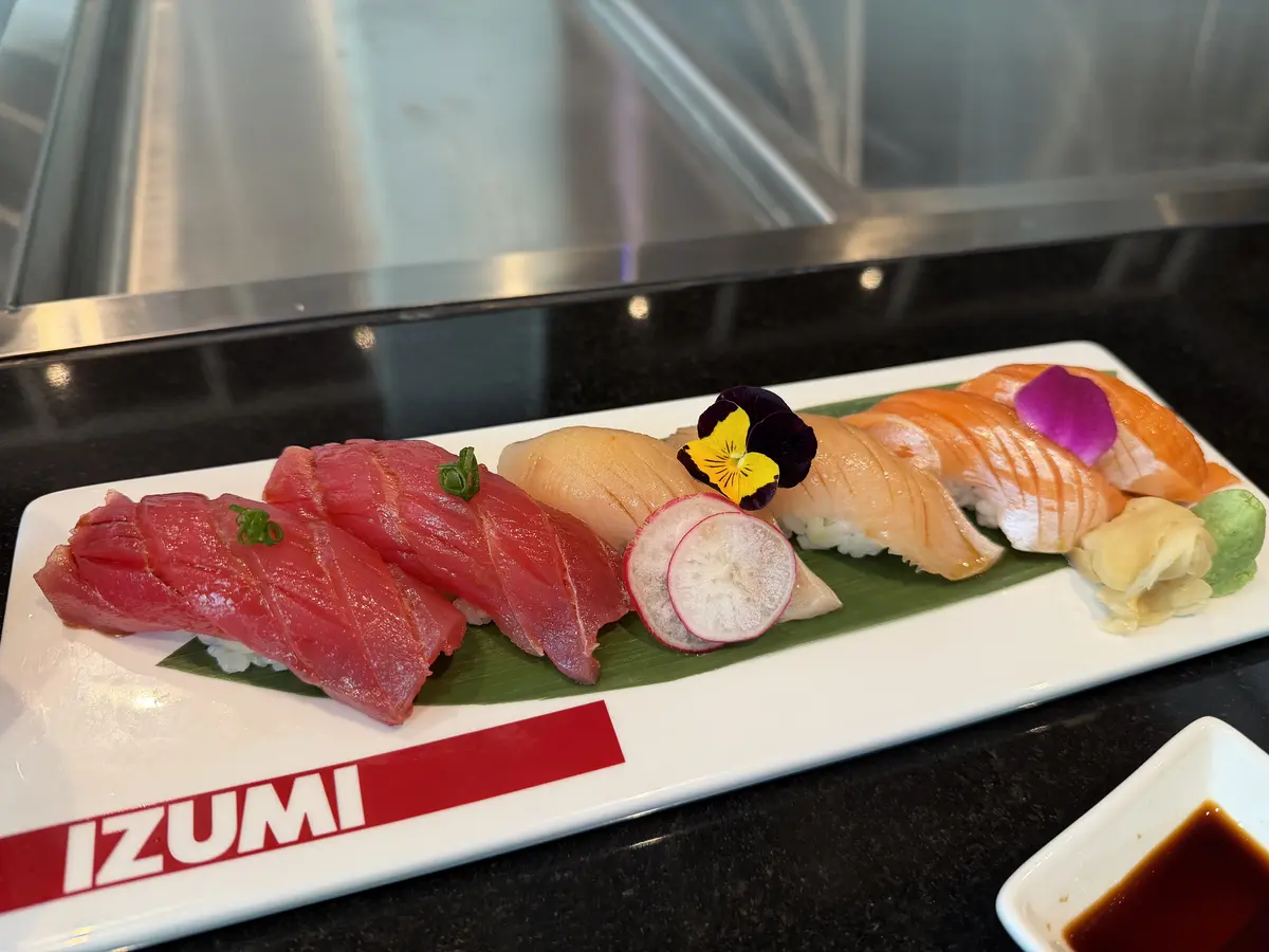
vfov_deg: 56.8
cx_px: 634
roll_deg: -6.2
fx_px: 880
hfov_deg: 71.6
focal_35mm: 24
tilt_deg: -43.5
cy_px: 476
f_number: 1.78
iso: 200
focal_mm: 6.76
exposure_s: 1/60
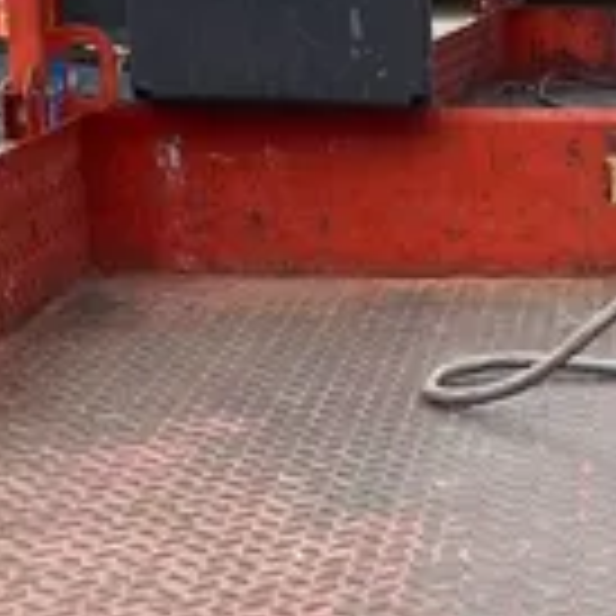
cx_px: 688
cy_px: 668
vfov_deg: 13.9
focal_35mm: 123
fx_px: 2476
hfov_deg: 13.9
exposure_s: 1/762
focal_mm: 4.25
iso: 32
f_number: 1.8
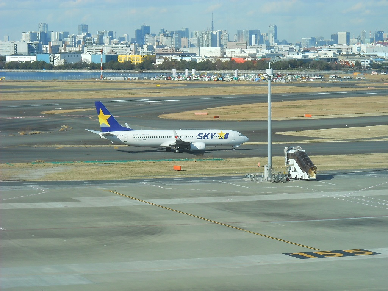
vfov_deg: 10.2
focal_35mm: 145
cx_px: 194
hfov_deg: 13.6
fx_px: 1625
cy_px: 146
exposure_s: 1/200
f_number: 6.7
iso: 80
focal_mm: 24.03
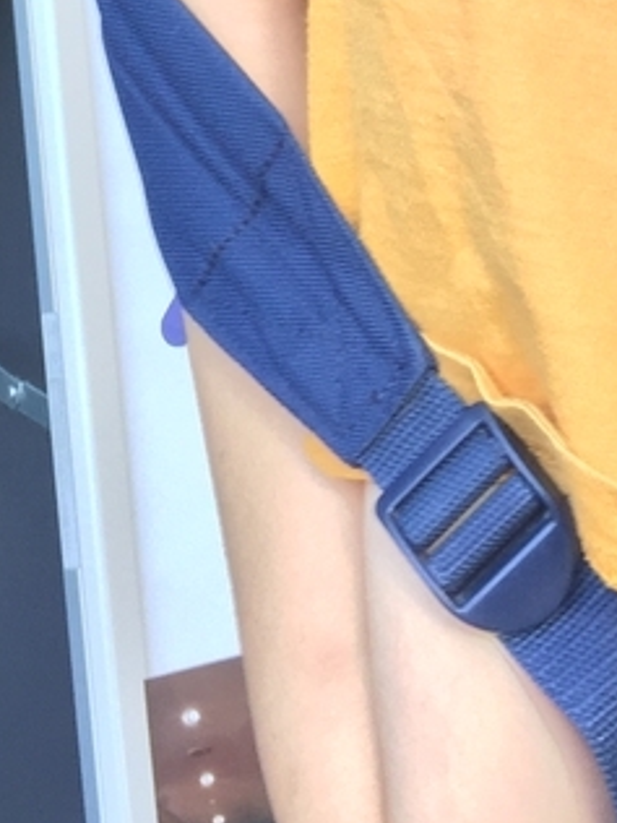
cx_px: 482
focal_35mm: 110
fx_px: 2614
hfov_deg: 13.4
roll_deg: +0.5
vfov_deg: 15.6
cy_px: -607
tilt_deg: +3.5
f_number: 2.2
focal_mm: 4.15
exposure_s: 1/30
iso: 50
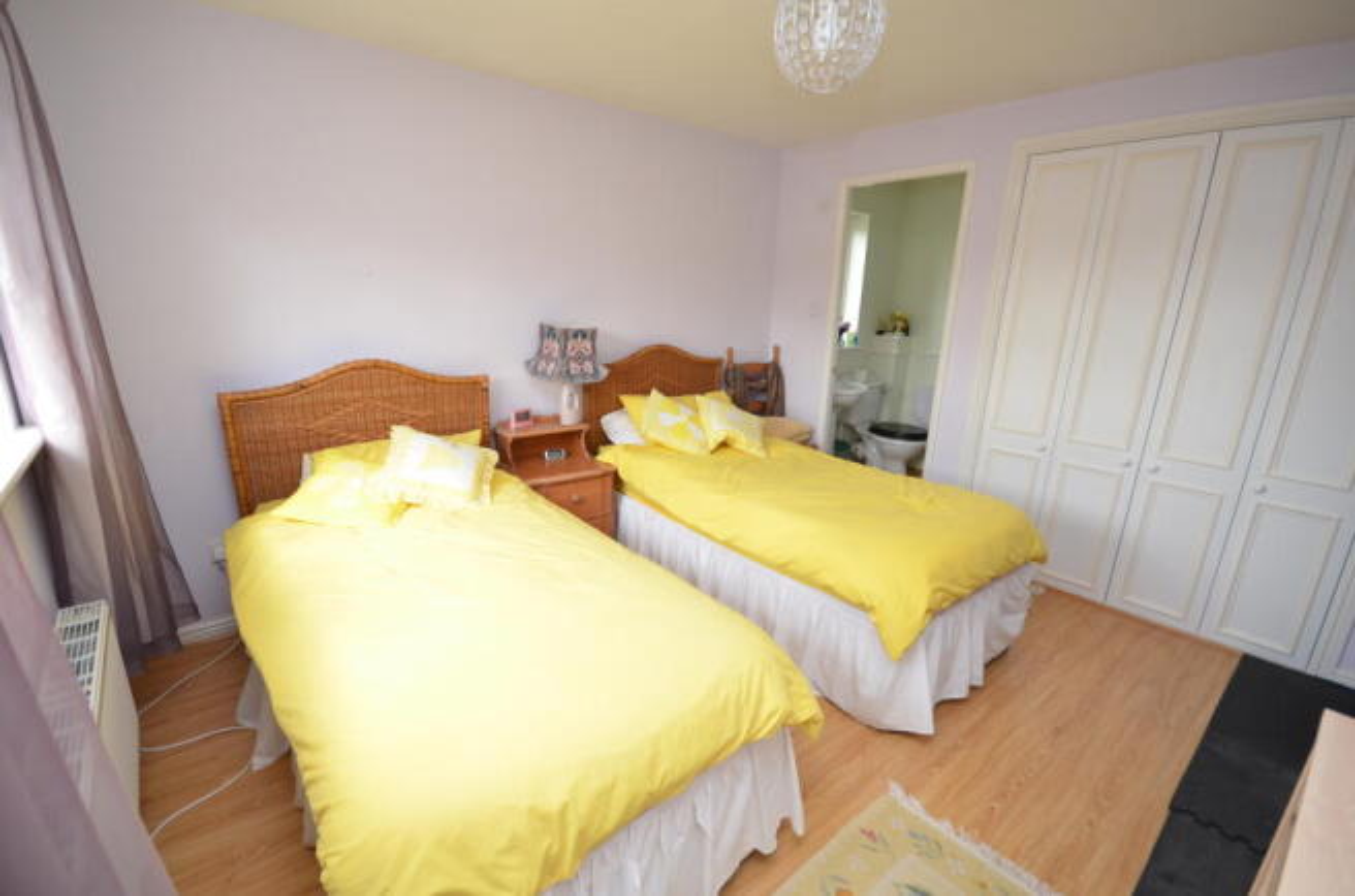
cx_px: 678
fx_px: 563
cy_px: 448
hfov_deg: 100.5
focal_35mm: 15
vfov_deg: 77.0
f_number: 6.3
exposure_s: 1/100
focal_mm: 10
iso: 500
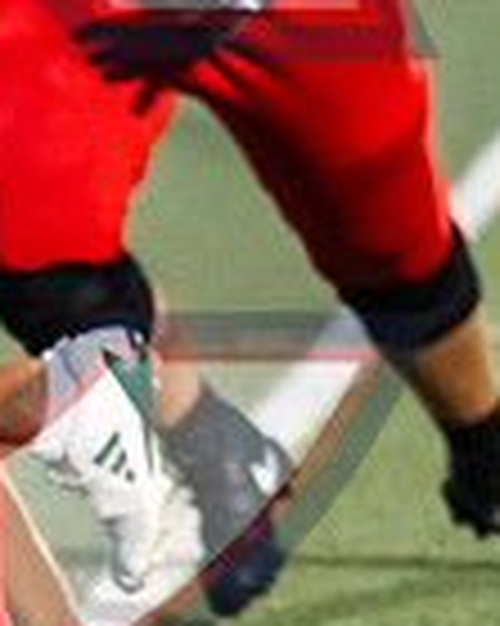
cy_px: 38
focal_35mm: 627
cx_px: -222
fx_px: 11611
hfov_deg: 2.5
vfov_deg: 3.1
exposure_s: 1/1600
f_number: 2.8
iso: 7200
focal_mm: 120
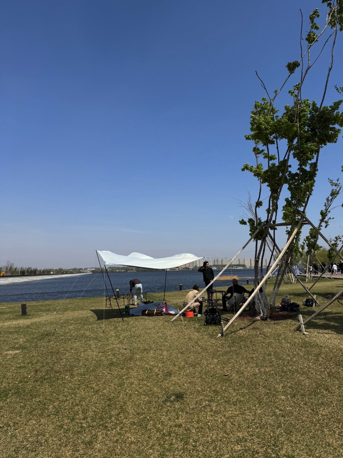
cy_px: 235
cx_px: 179
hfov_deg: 54.9
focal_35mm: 25
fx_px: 330
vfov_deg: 69.4
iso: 80
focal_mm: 6.76
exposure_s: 1/7092
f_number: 1.78
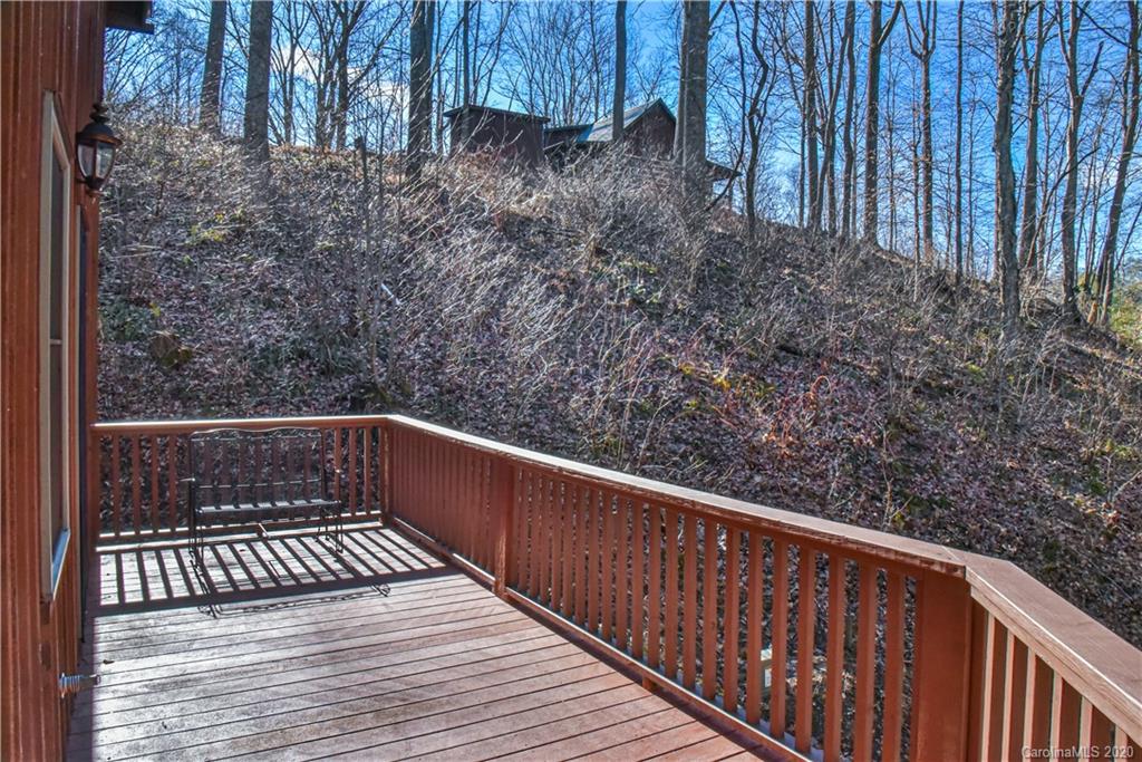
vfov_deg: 53.1
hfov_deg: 73.7
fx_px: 761
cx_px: 571
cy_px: 381
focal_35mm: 24
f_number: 18
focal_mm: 24
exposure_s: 1/320
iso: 4000
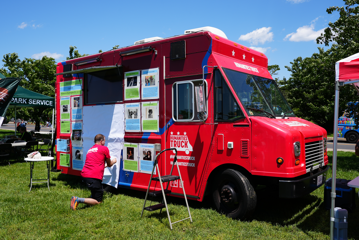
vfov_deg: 42.4
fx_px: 309
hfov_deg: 60.3
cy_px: 120
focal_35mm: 31
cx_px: 180
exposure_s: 1/160
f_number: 10
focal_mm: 31
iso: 80
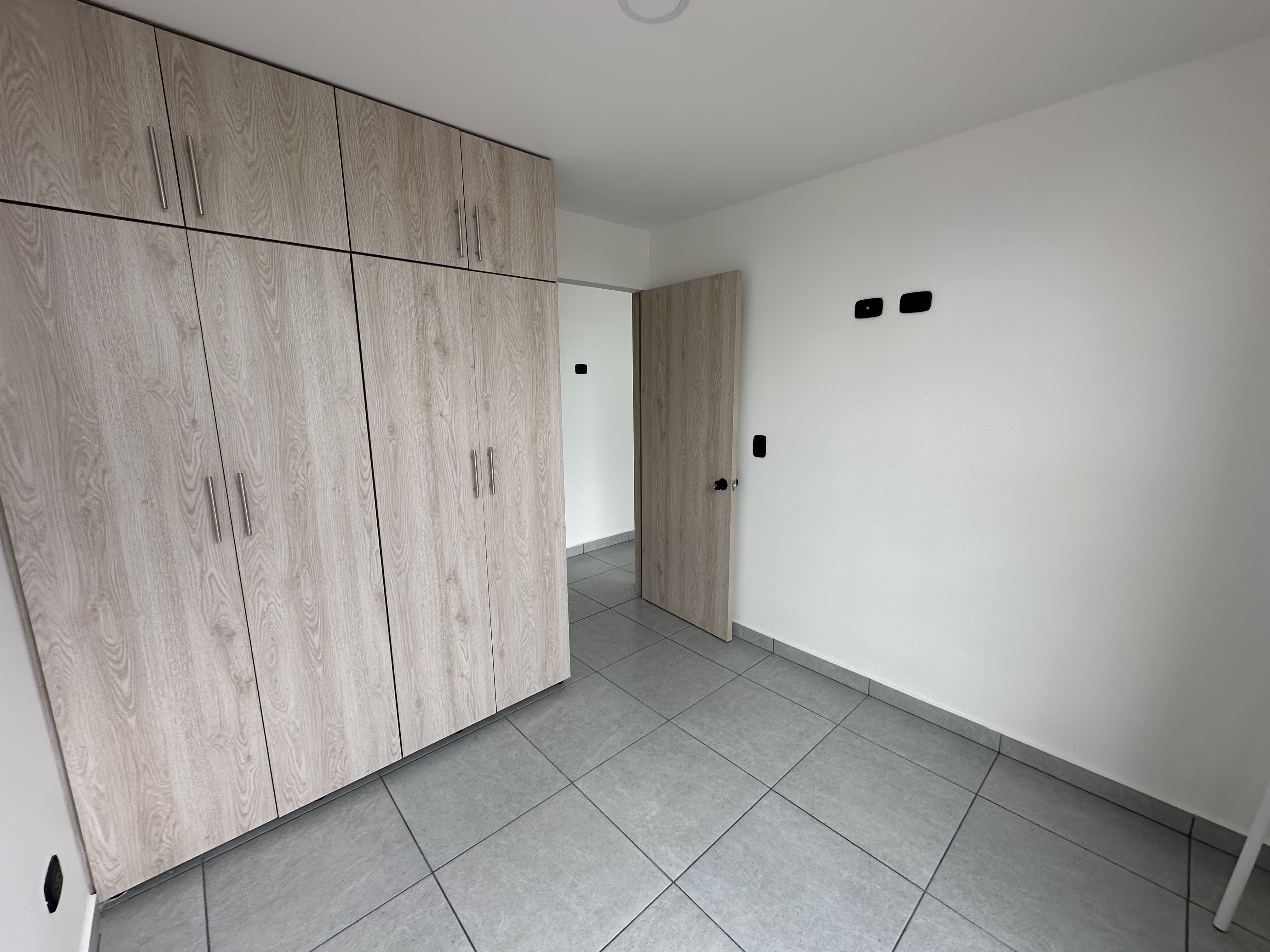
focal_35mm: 14
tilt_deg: -10.6
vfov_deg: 85.7
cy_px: 476
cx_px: 635
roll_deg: +0.0
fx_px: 514
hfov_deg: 102.1
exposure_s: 1/139
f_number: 2.2
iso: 40
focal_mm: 2.22
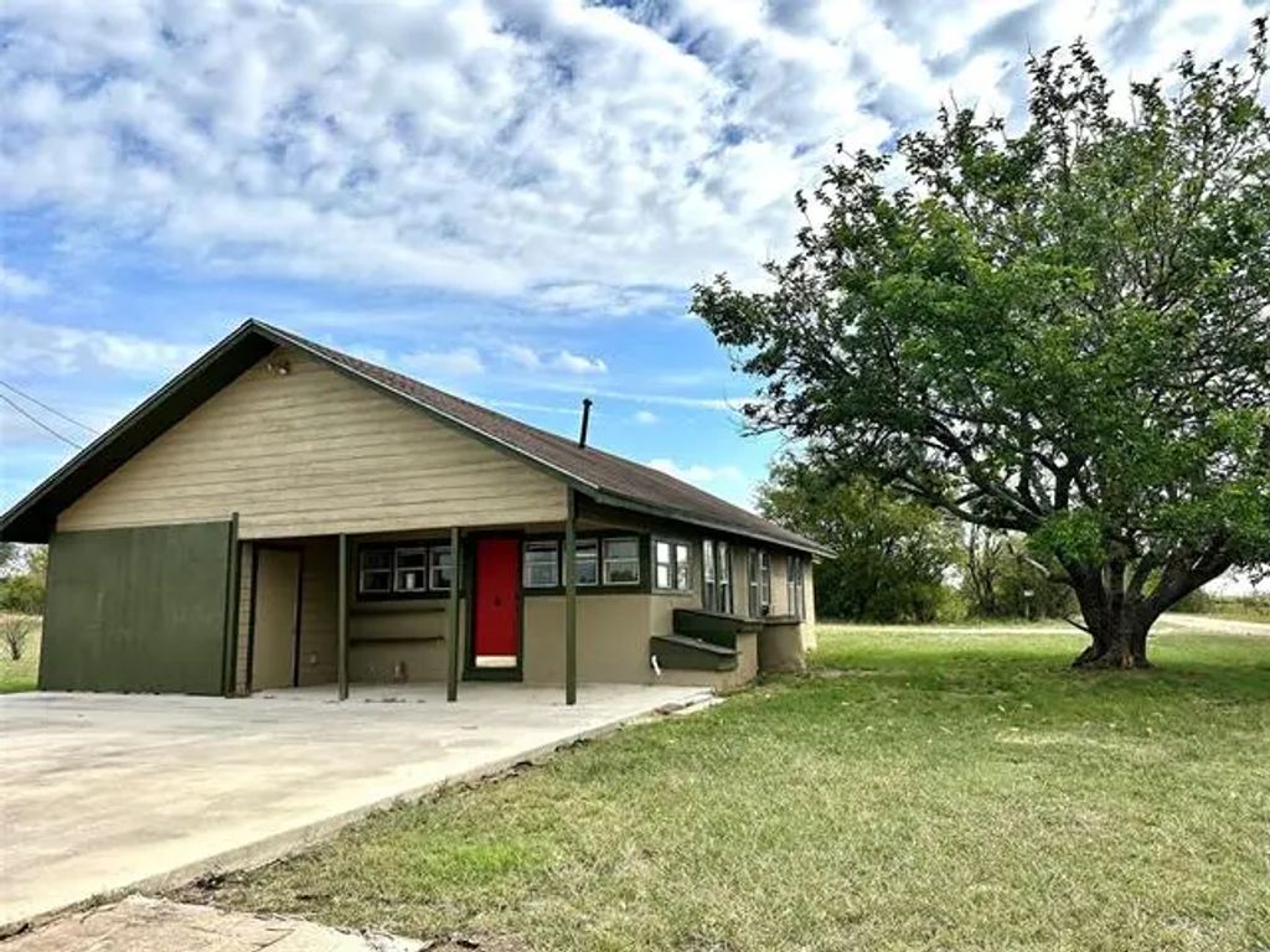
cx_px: 635
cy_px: 476
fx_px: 881
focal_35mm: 24
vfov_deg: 56.8
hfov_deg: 71.6
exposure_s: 1/5848
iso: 80
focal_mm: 6.86
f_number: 1.78
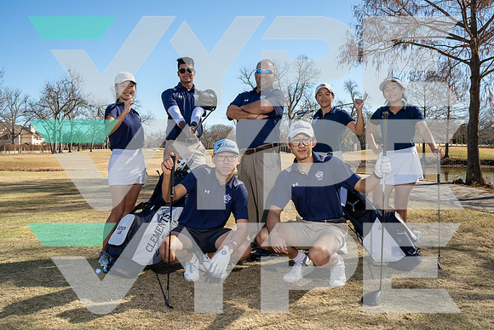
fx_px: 480
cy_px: 165
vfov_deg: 37.9
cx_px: 247
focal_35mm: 35
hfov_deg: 54.4
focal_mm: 35
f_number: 9
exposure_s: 1/250
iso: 200
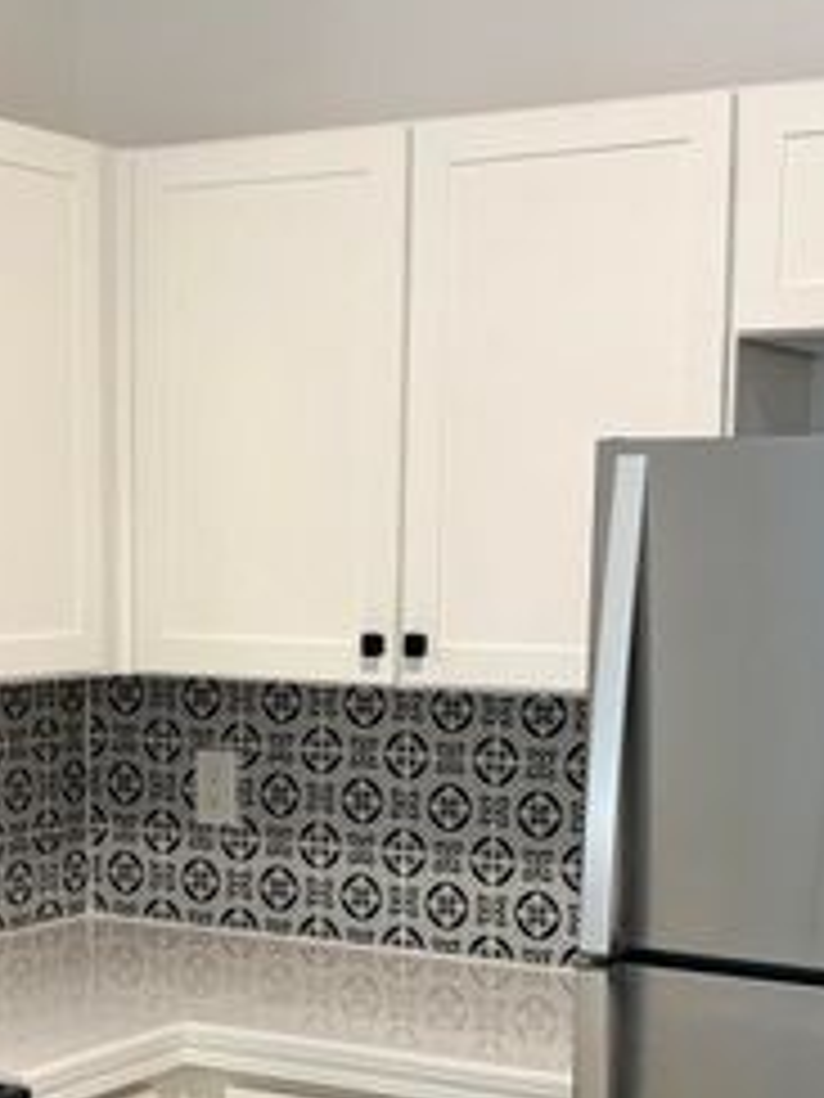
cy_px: 803
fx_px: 2253
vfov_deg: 27.1
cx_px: 243
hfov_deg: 20.6
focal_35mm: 71
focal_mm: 5.96
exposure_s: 1/60
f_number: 1.6
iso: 125
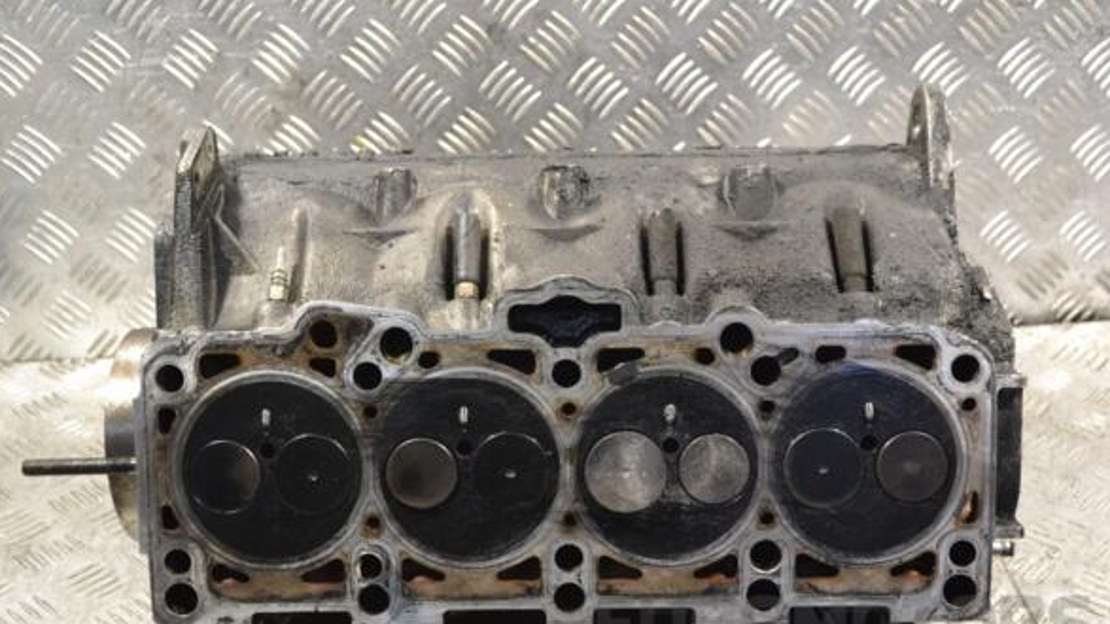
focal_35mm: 45
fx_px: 1324
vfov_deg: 26.5
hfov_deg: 45.5
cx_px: 562
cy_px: 373
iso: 3200
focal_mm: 28
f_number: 6.3
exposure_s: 1/160
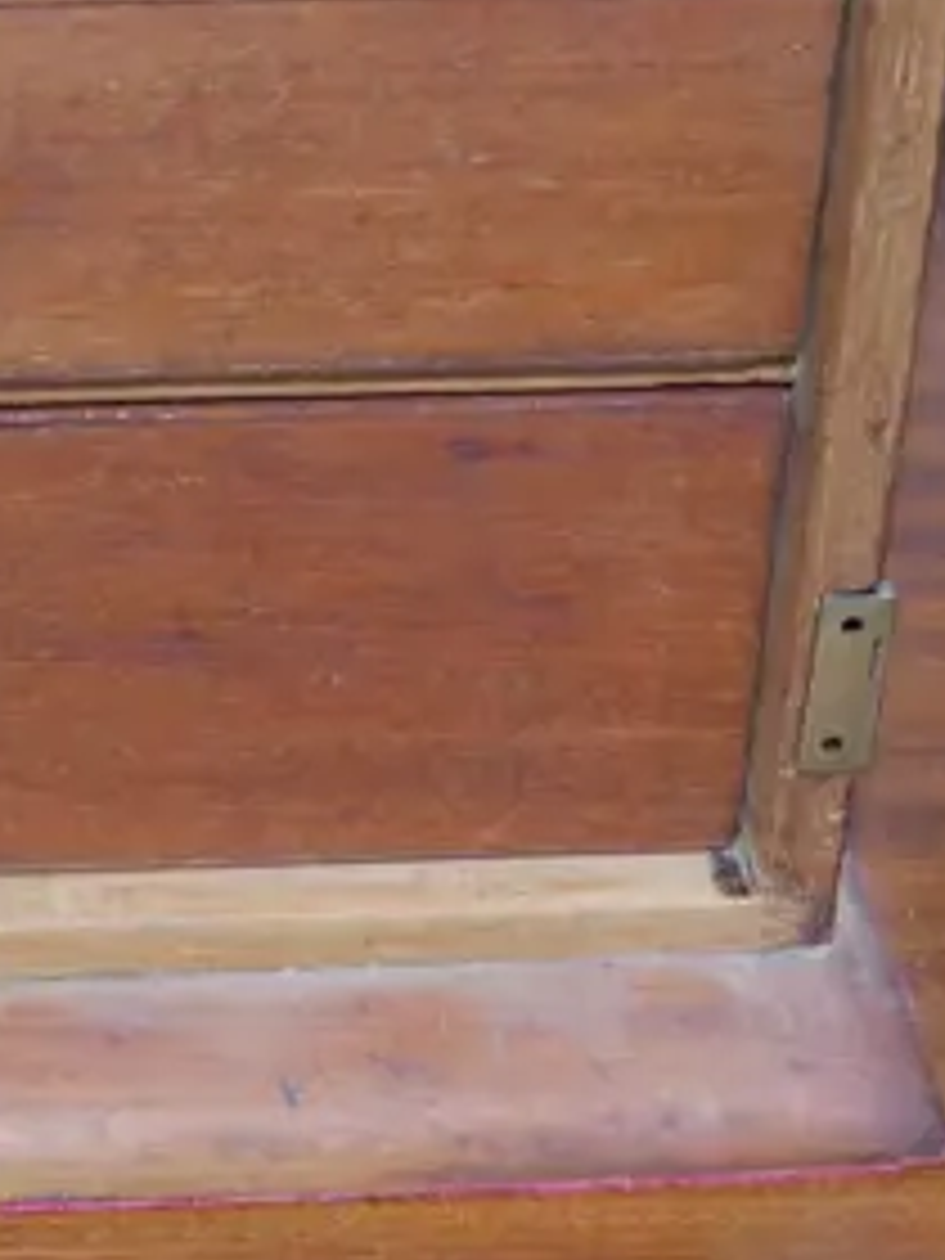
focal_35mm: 117
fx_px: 4259
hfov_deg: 12.5
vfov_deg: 16.2
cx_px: 40
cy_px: -245
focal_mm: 16
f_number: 3.6
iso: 800
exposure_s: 1/60
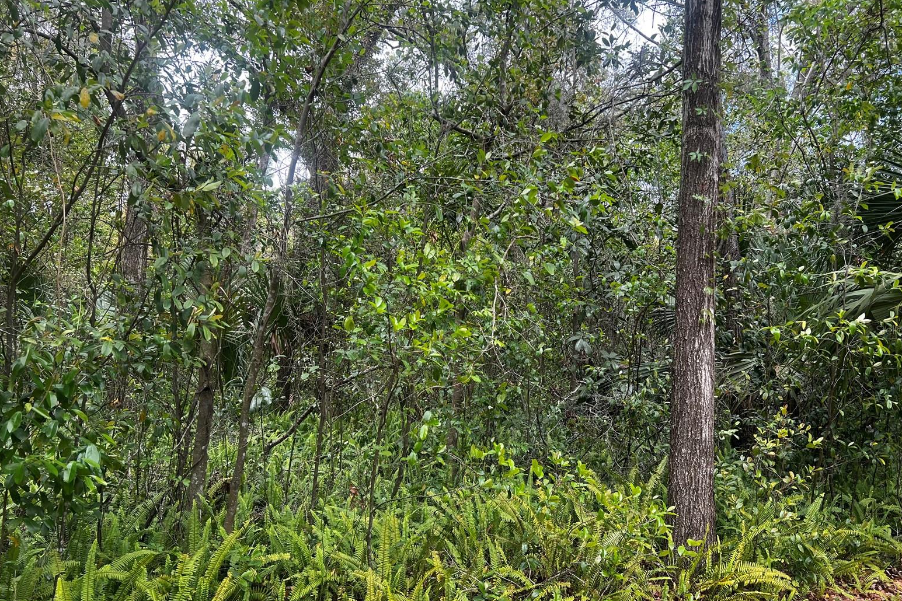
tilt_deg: +6.1
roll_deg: +0.7
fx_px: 702
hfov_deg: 65.5
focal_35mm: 28
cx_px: 464
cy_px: 330
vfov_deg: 46.3
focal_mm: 5.7
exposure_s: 1/404
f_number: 1.5
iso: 50
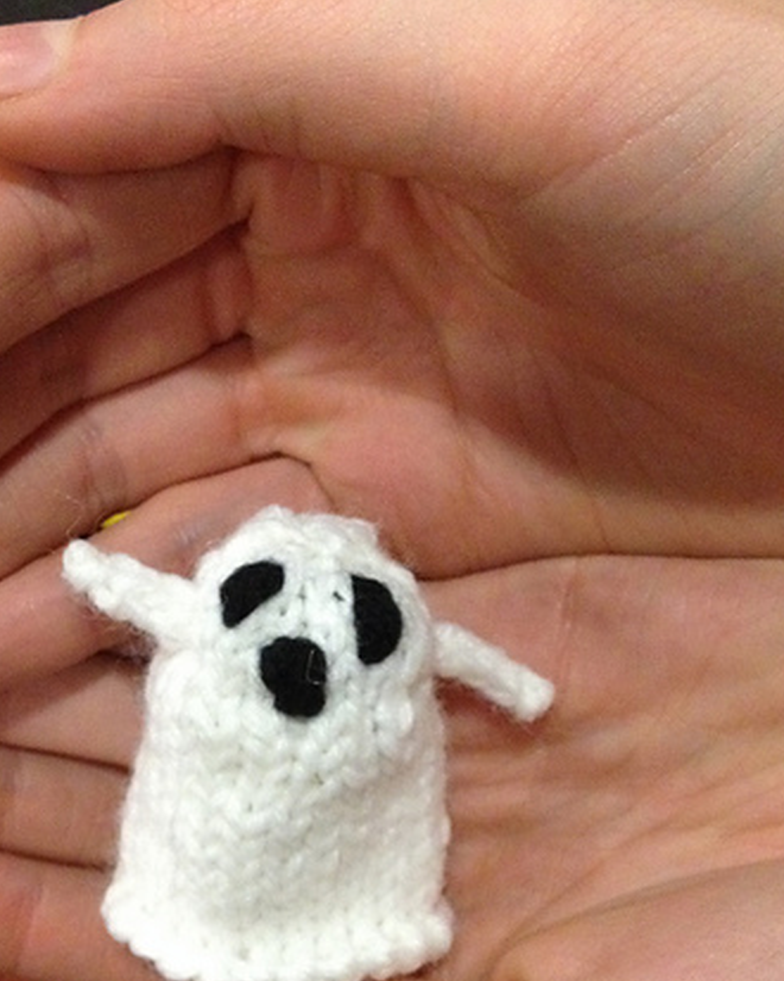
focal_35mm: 53
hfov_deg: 28.5
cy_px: 675
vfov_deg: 34.9
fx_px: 1538
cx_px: 306
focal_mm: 4.28
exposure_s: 1/15
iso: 500
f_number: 2.4
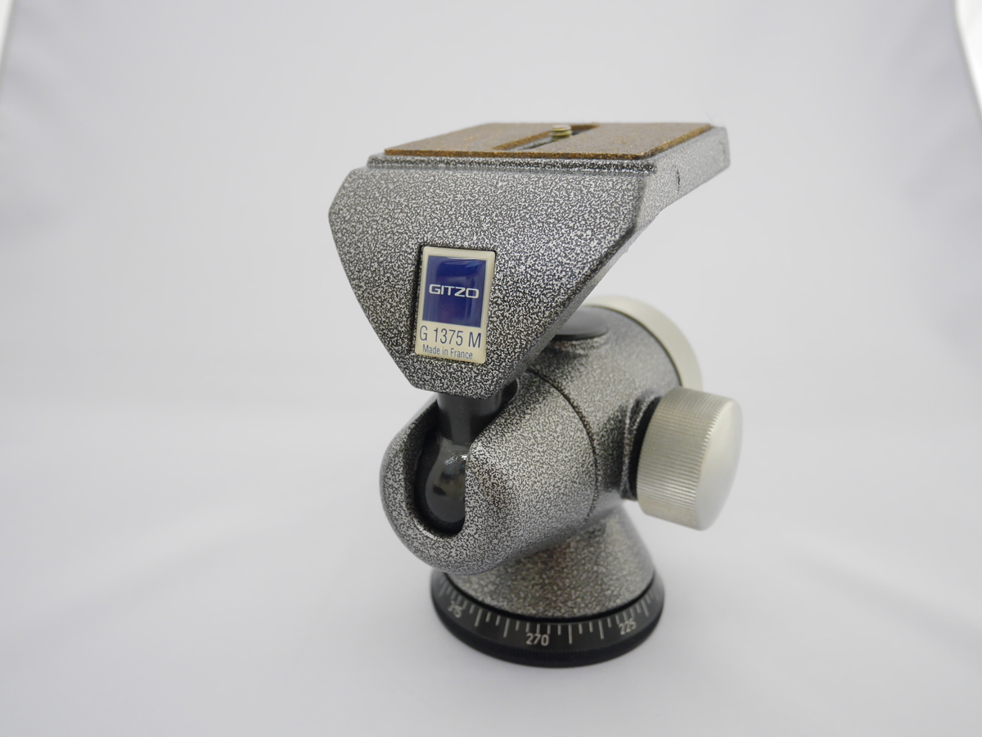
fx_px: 851
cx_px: 491
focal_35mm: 30
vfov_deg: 46.8
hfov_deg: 60.0
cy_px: 368
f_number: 3.8
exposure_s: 1/60
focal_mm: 15
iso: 500
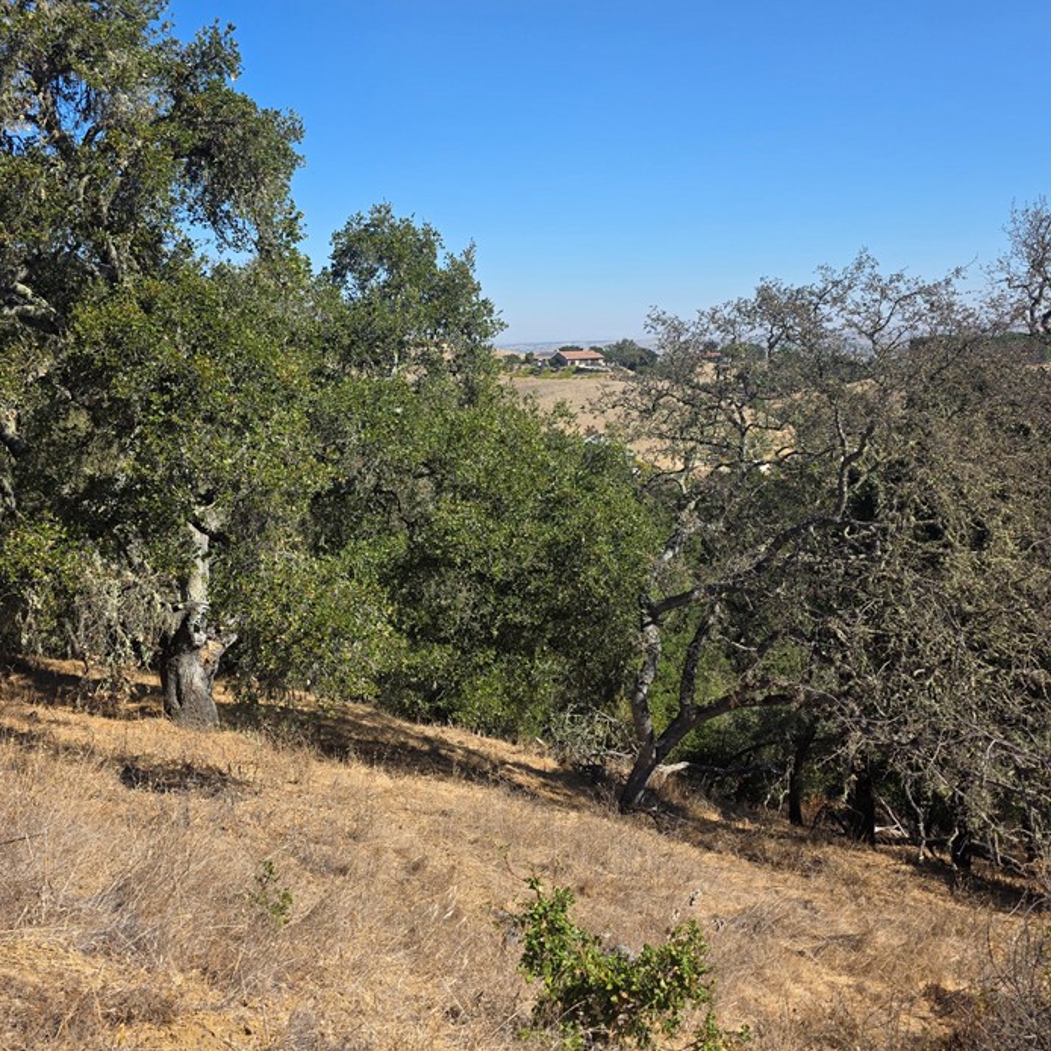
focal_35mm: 30
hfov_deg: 54.0
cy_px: 513
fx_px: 1031
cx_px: 509
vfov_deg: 54.0
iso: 80
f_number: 1.7
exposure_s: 1/4237
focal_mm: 6.3
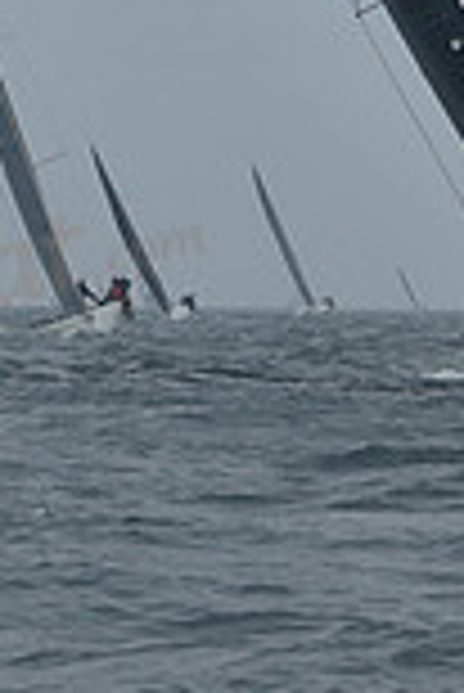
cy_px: -450
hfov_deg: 3.7
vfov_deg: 5.5
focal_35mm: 368
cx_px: 439
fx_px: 7098
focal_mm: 98
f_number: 9
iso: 320
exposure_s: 1/1000
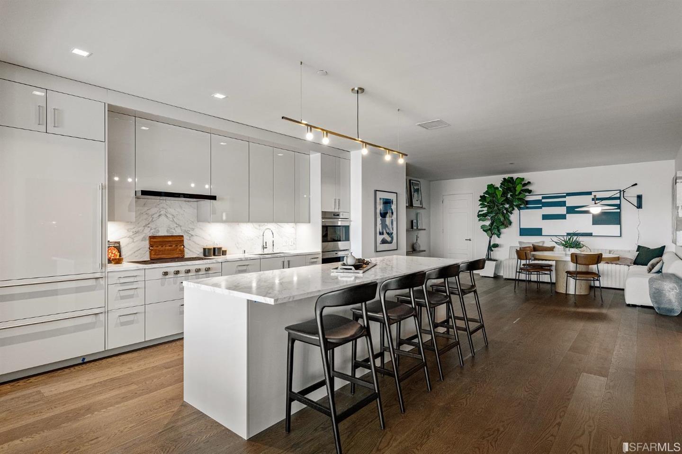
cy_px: 227
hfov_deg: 86.9
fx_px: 360
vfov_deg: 64.5
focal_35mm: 19
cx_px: 341
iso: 400
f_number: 11
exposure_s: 1/10
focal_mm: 19
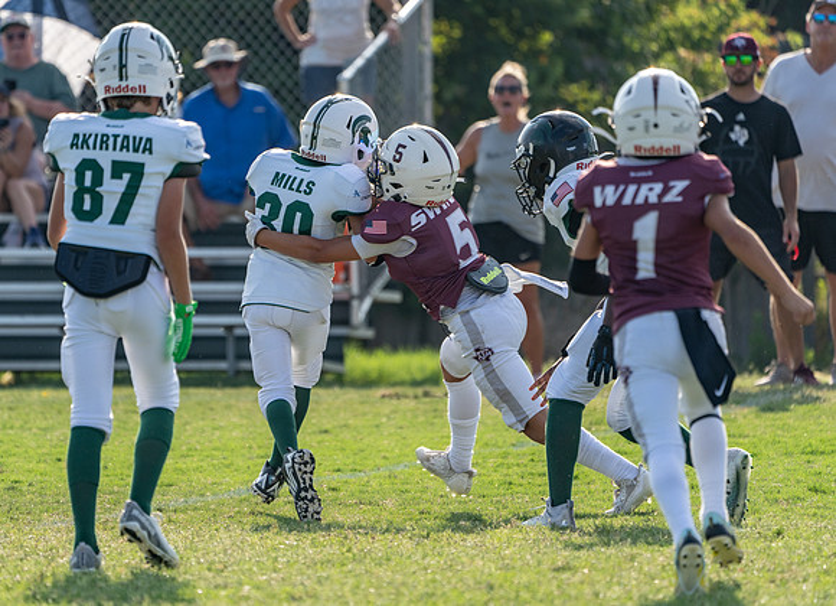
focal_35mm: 464
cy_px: 283
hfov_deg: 4.3
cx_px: 352
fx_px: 11060
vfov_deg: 3.1
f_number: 5.6
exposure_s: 1/1000
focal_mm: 400
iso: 250
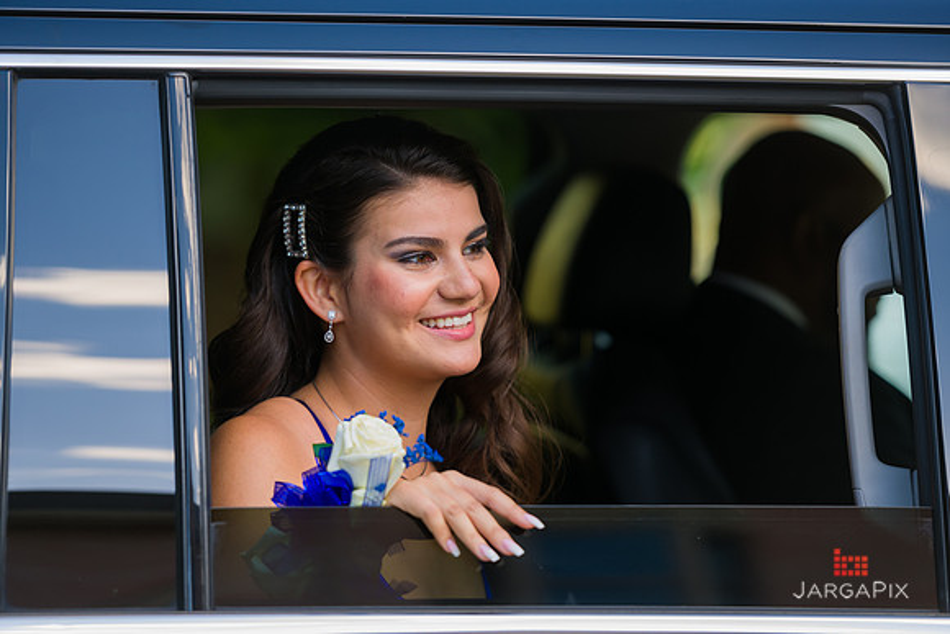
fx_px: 4487
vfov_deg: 8.1
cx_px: 475
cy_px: 317
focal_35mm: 170
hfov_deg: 12.1
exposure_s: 1/200
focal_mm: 170
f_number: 3.2
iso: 200
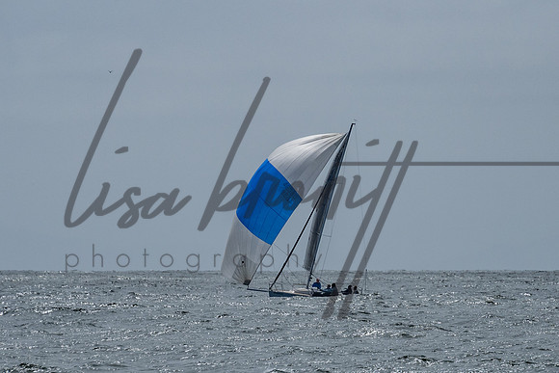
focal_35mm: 480
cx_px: 299
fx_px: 7456
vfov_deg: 2.9
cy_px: 273
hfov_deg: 4.3
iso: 200
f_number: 6.3
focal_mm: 200
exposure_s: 1/4000
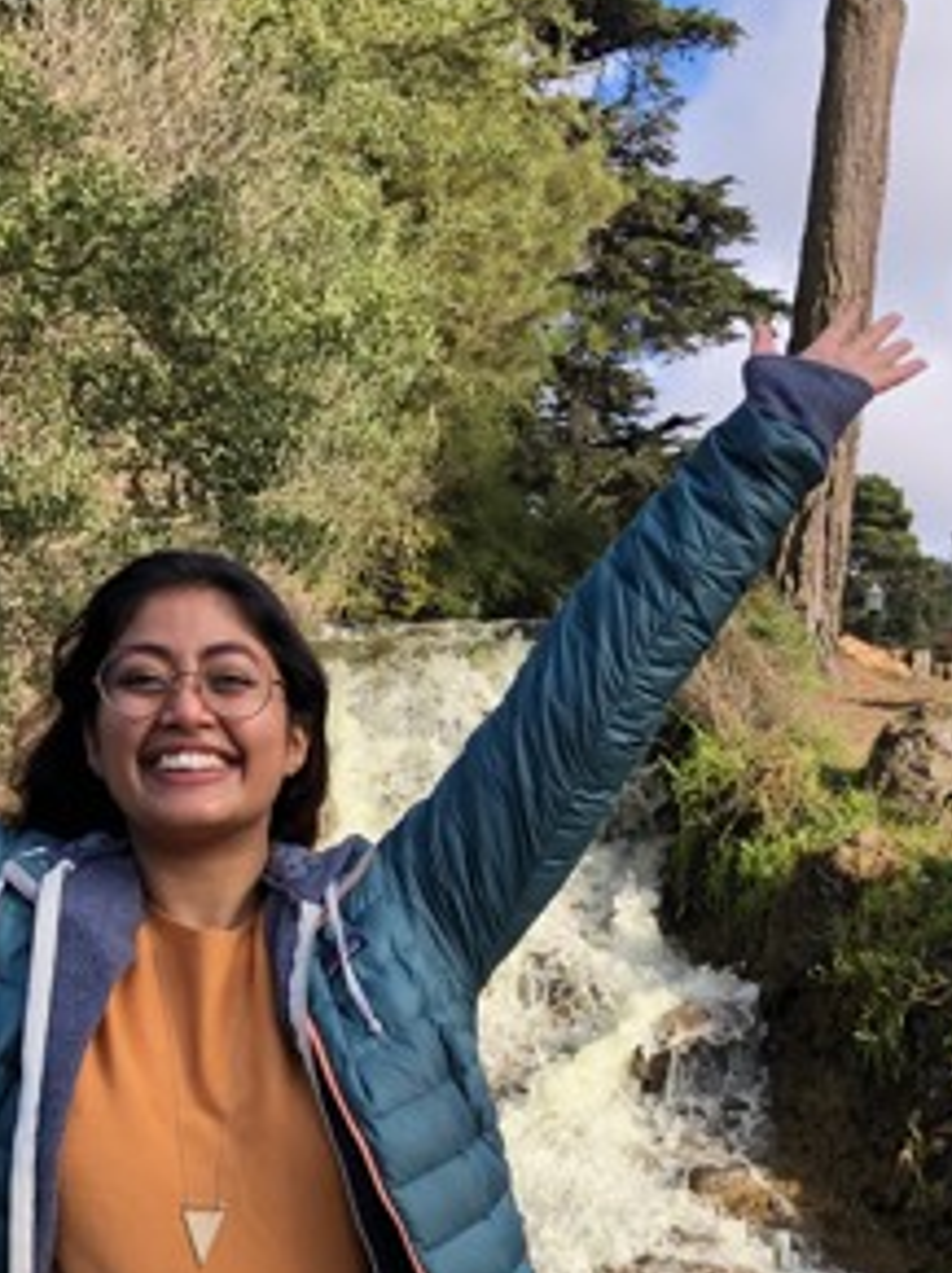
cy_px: 1106
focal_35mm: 58
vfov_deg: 31.9
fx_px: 2130
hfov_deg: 25.1
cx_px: 597
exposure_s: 1/495
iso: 20
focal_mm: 4
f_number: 1.8
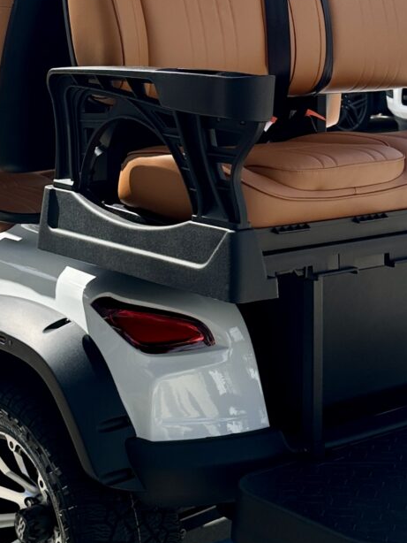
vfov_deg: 25.6
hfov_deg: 19.4
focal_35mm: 75
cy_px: 128
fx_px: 1175
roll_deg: -0.3
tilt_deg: -4.6
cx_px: 71
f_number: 1.78
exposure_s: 1/2469
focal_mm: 6.86
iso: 80
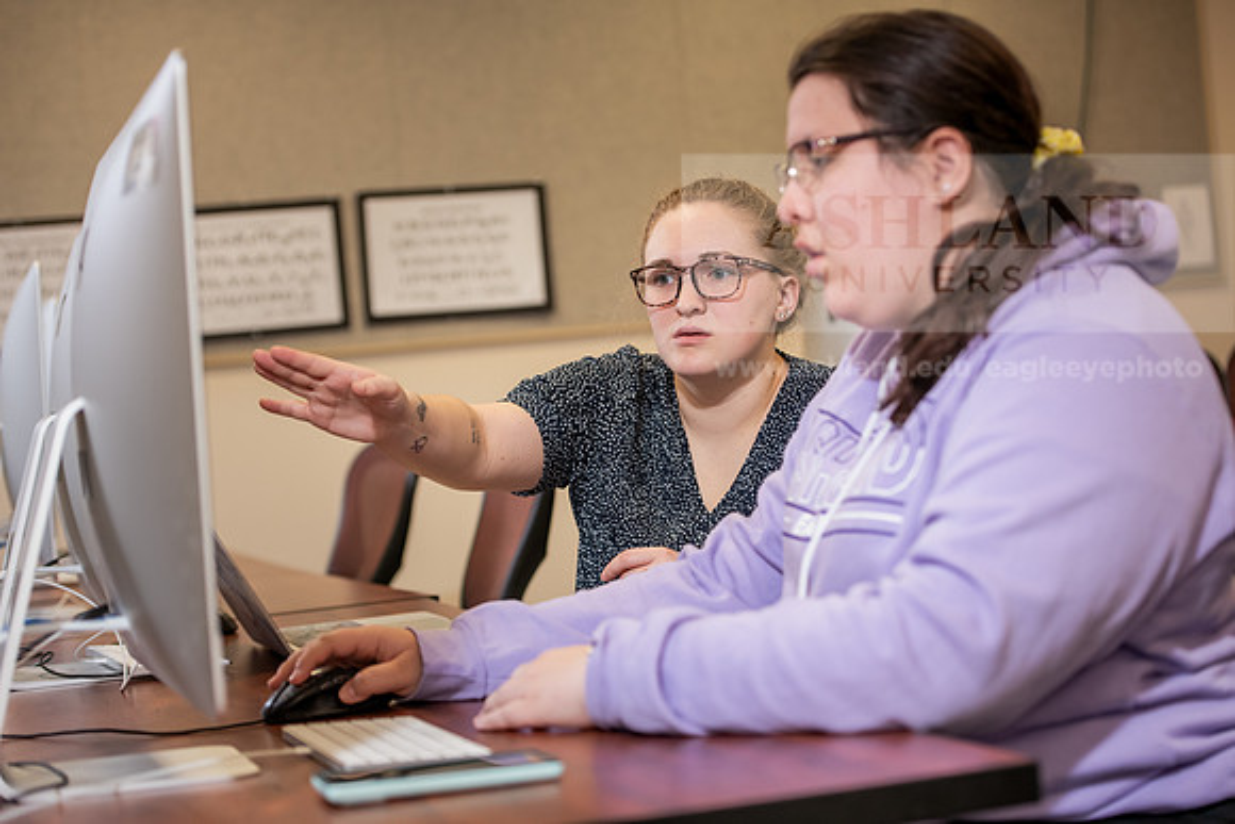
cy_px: 412
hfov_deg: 28.8
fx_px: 2402
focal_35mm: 70
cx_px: 618
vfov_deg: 19.5
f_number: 3.2
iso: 800
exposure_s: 1/200
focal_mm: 70
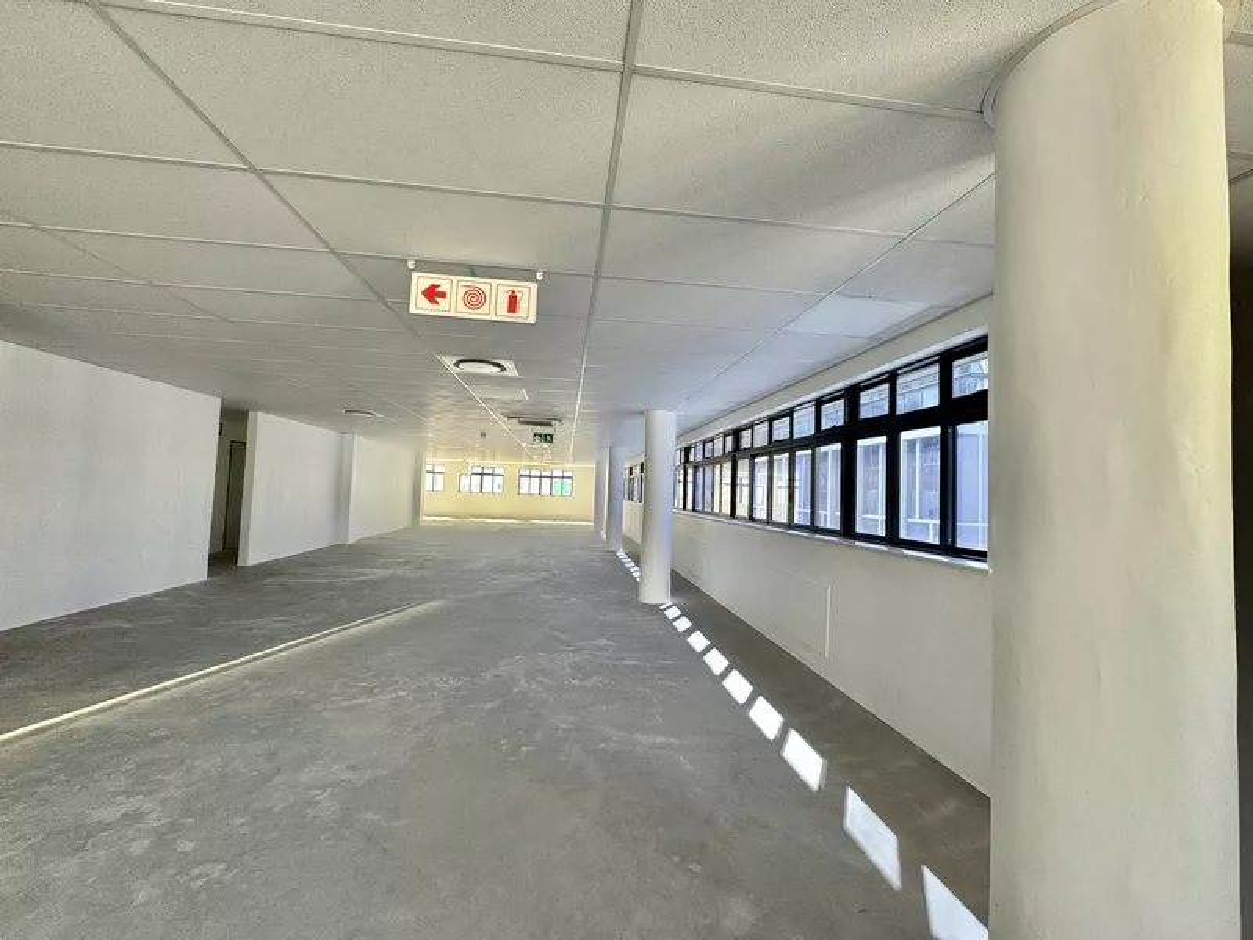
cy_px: 470
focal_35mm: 14
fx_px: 507
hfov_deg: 102.1
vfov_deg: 85.7
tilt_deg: +2.3
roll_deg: -3.4
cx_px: 626
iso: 100
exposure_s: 1/100
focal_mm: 2.22
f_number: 2.2
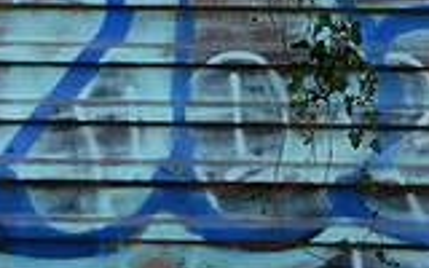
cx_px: 276
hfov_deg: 13.5
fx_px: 1812
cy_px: -103
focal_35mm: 155
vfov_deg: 8.3
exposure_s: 1/250
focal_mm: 28
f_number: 6.3
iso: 200
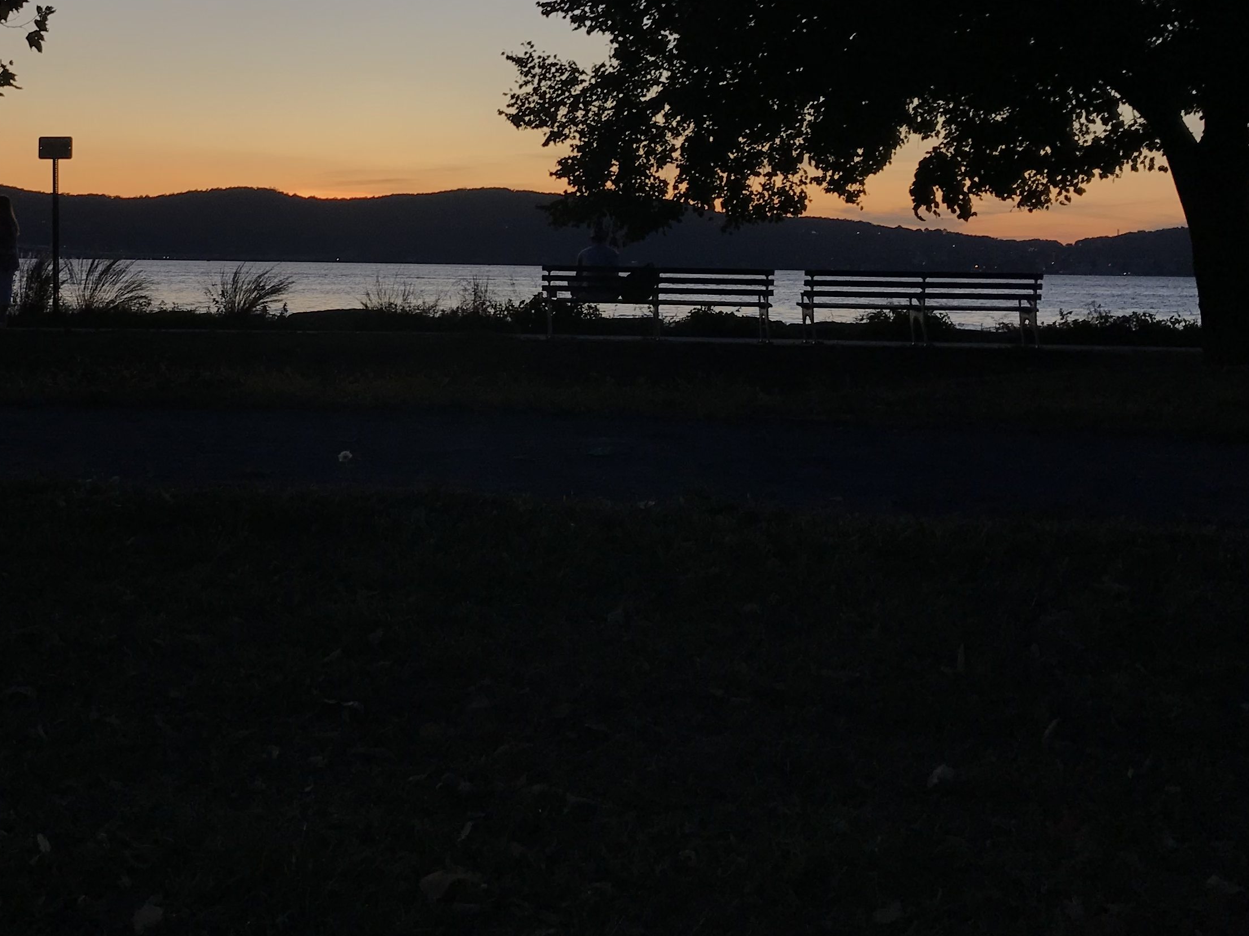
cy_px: 213
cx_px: 389
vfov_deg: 28.1
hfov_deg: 37.0
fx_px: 1840
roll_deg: -0.7
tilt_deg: +1.8
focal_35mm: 51
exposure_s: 1/145
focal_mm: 3.99
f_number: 1.8
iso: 20
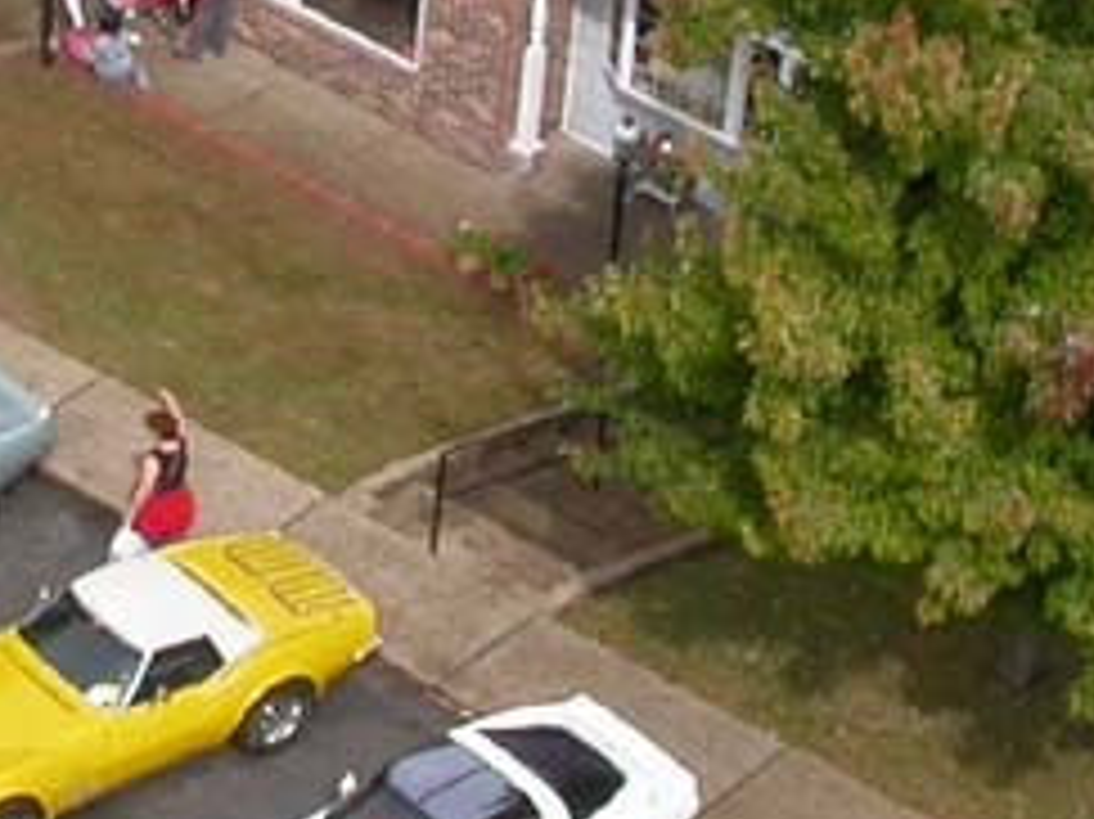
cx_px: 59
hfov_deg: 12.2
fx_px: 5054
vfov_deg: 9.2
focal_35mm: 160
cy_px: 130
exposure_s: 1/274
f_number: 6.7
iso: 100
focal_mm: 7.85
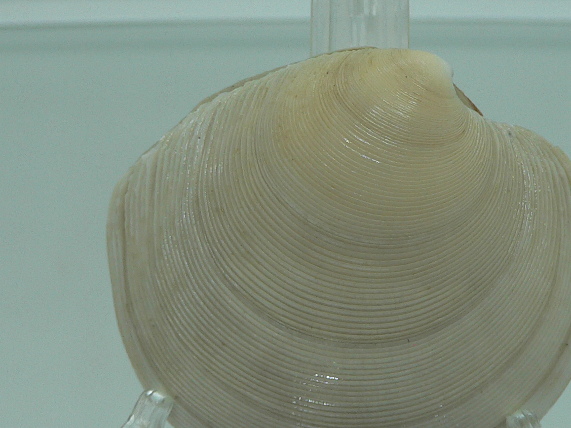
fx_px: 1006
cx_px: 358
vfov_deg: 24.0
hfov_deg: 31.5
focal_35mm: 61
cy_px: 272
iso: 80
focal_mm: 4.6
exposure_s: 1/60
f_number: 2.8
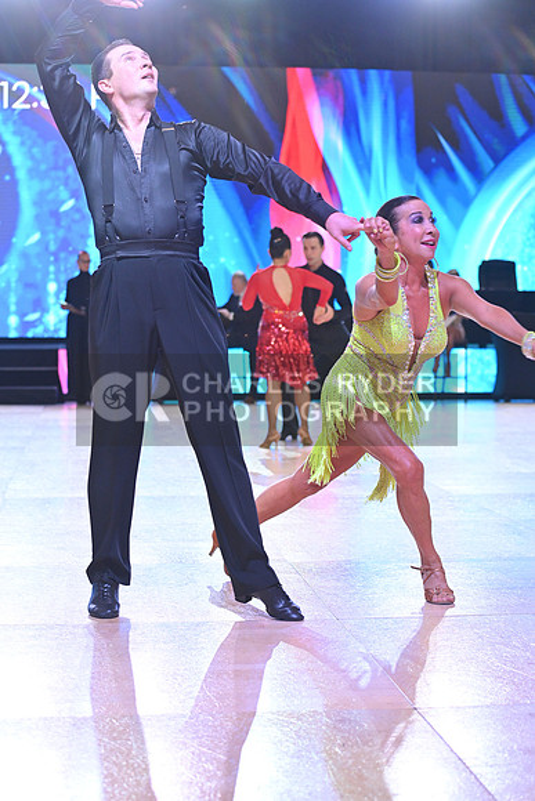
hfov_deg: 19.5
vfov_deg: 28.8
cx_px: 268
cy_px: 400
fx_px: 1559
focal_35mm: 70
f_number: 4
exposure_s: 1/250
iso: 2000
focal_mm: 70
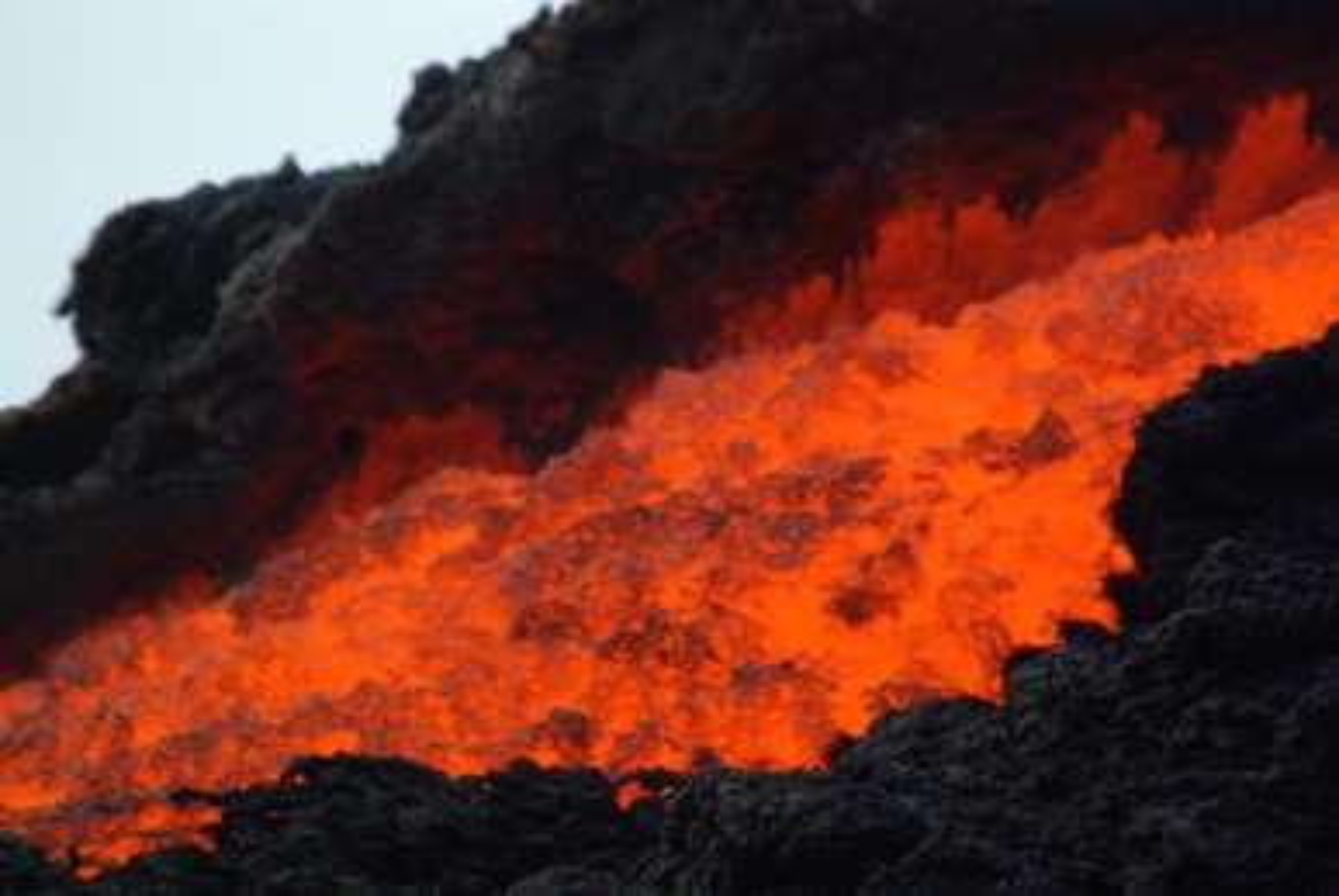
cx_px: 670
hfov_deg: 4.6
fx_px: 16756
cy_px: 448
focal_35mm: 450
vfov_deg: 3.1
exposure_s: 1/500
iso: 400
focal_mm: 300
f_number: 8
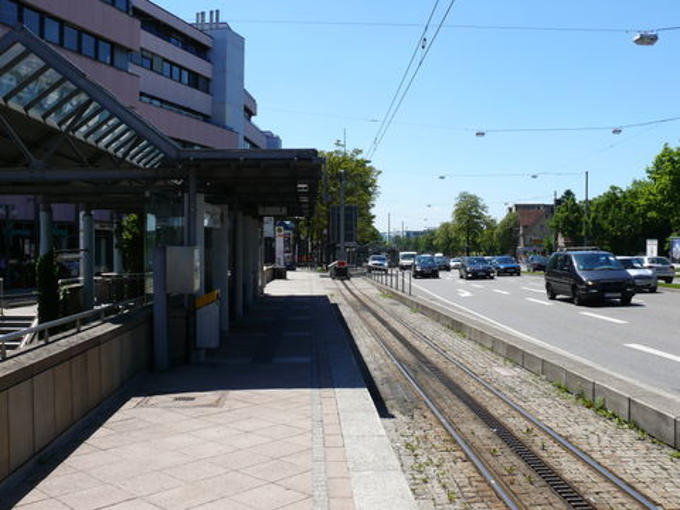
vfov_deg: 40.7
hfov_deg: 52.6
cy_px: 255
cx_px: 340
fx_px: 688
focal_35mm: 35
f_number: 5.6
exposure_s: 1/500
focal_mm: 7.4
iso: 100
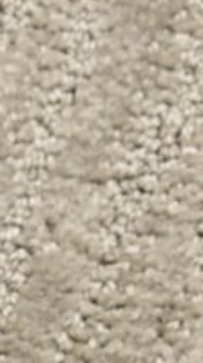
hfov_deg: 2.3
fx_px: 5031
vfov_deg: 4.1
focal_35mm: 524
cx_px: 281
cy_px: 672
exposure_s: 1/60
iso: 100
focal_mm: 50
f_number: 14
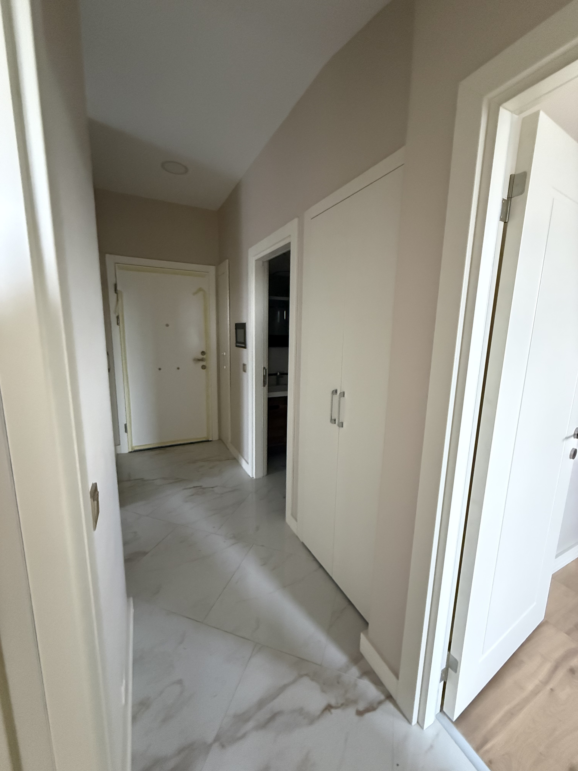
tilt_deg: -9.7
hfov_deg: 85.7
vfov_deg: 102.1
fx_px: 312
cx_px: 289
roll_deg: -1.4
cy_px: 386
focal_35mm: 14
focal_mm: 2.22
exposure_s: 1/54
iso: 1600
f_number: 2.2
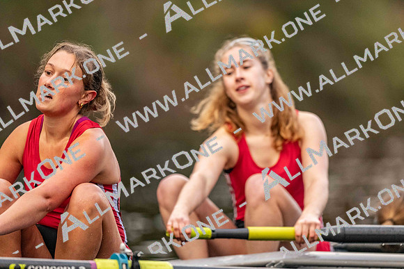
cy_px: 134
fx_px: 6735
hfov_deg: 3.4
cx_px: 202
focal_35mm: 600
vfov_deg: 2.3
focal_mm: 600
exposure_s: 1/2500
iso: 5000
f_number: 4
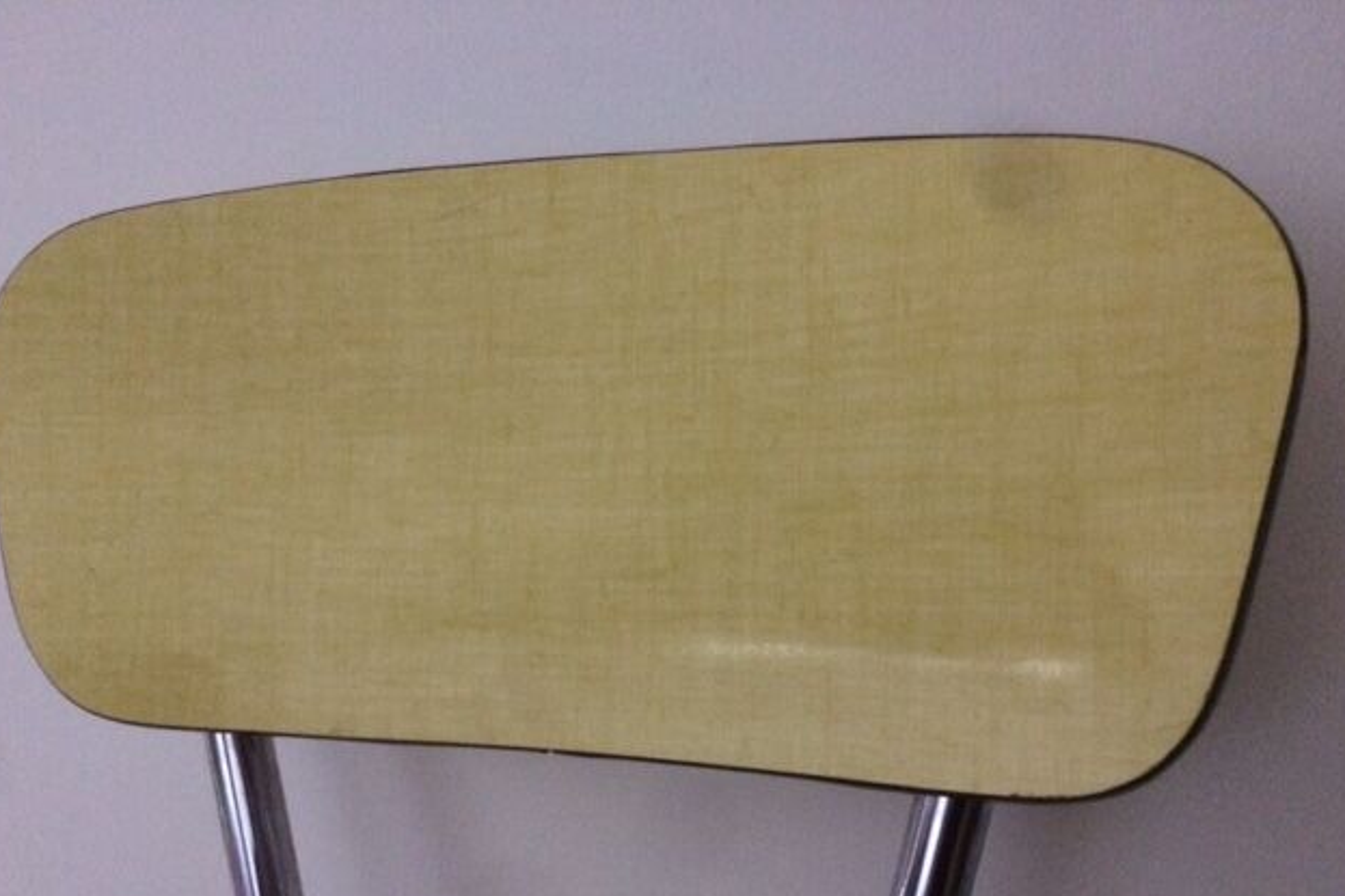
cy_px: 516
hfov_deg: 60.3
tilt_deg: -7.0
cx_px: 665
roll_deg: +0.6
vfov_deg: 42.2
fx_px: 1158
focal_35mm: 31
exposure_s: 1/17
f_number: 2.2
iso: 500
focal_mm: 4.15
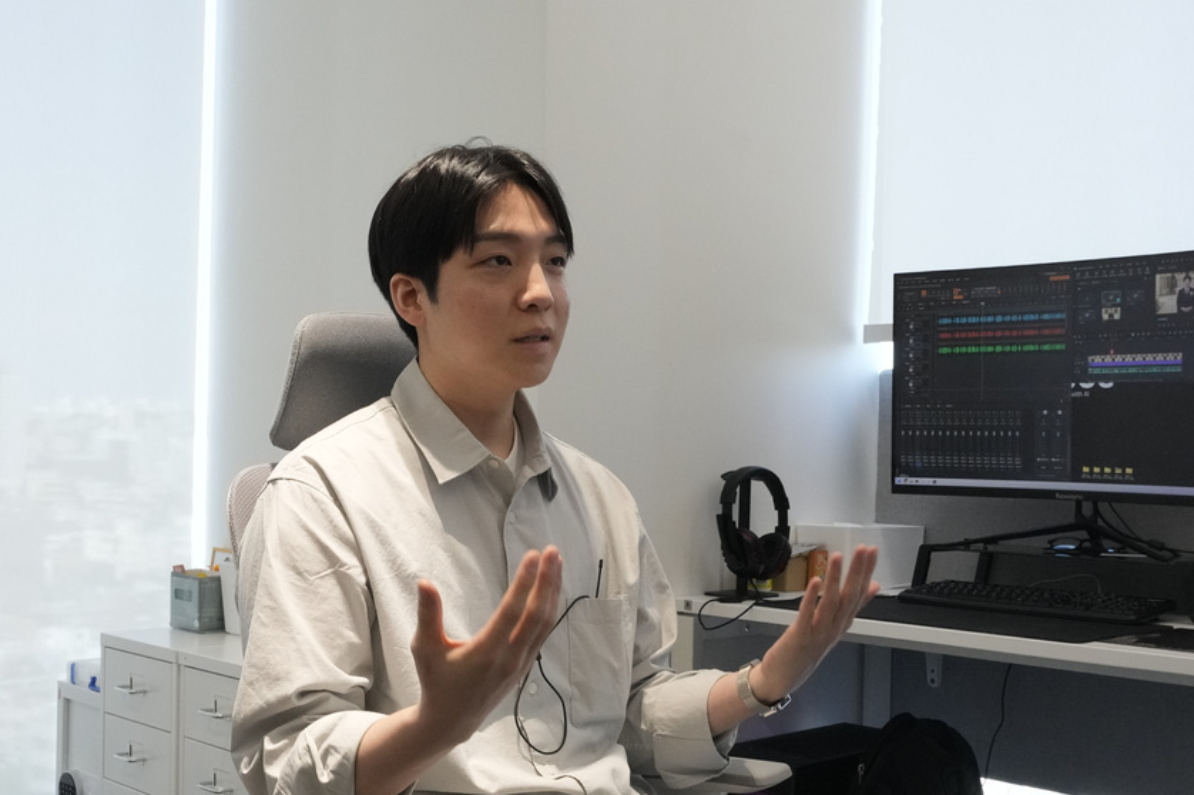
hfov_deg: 44.5
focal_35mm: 44
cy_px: 463
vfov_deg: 30.4
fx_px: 1459
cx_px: 638
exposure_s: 1/200
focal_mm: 24
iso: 4000
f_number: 9
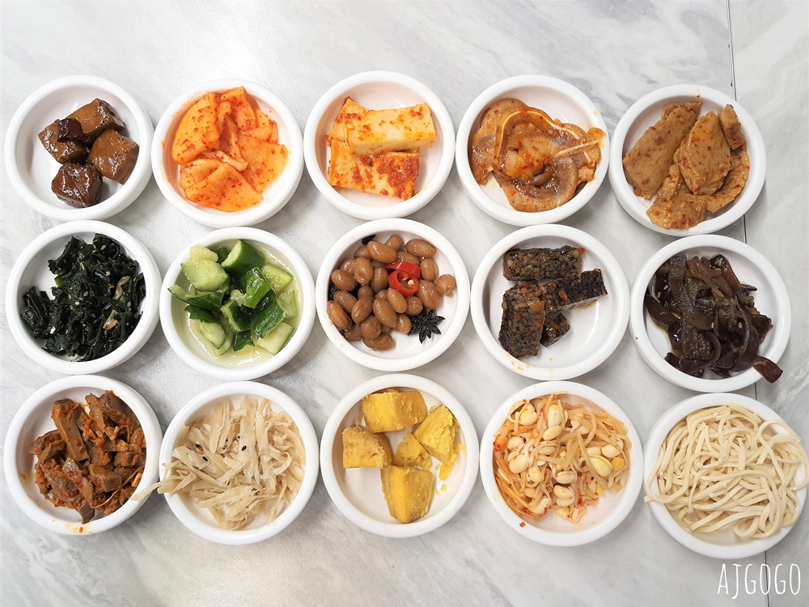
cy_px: 304
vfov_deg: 53.1
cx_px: 404
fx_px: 608
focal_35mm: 26
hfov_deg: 67.3
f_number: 1.7
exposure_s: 1/40
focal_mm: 4.32
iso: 200
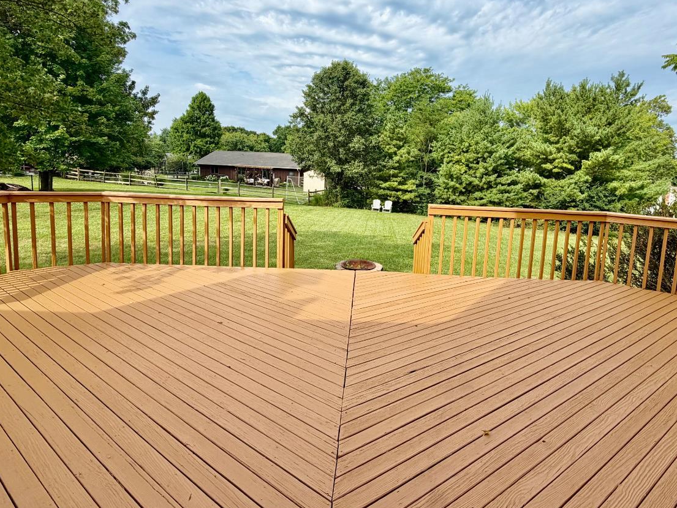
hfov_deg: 84.3
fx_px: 372
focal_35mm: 19
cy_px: 203
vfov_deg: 68.0
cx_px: 376
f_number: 2.2
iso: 32
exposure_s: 1/770
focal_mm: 2.22
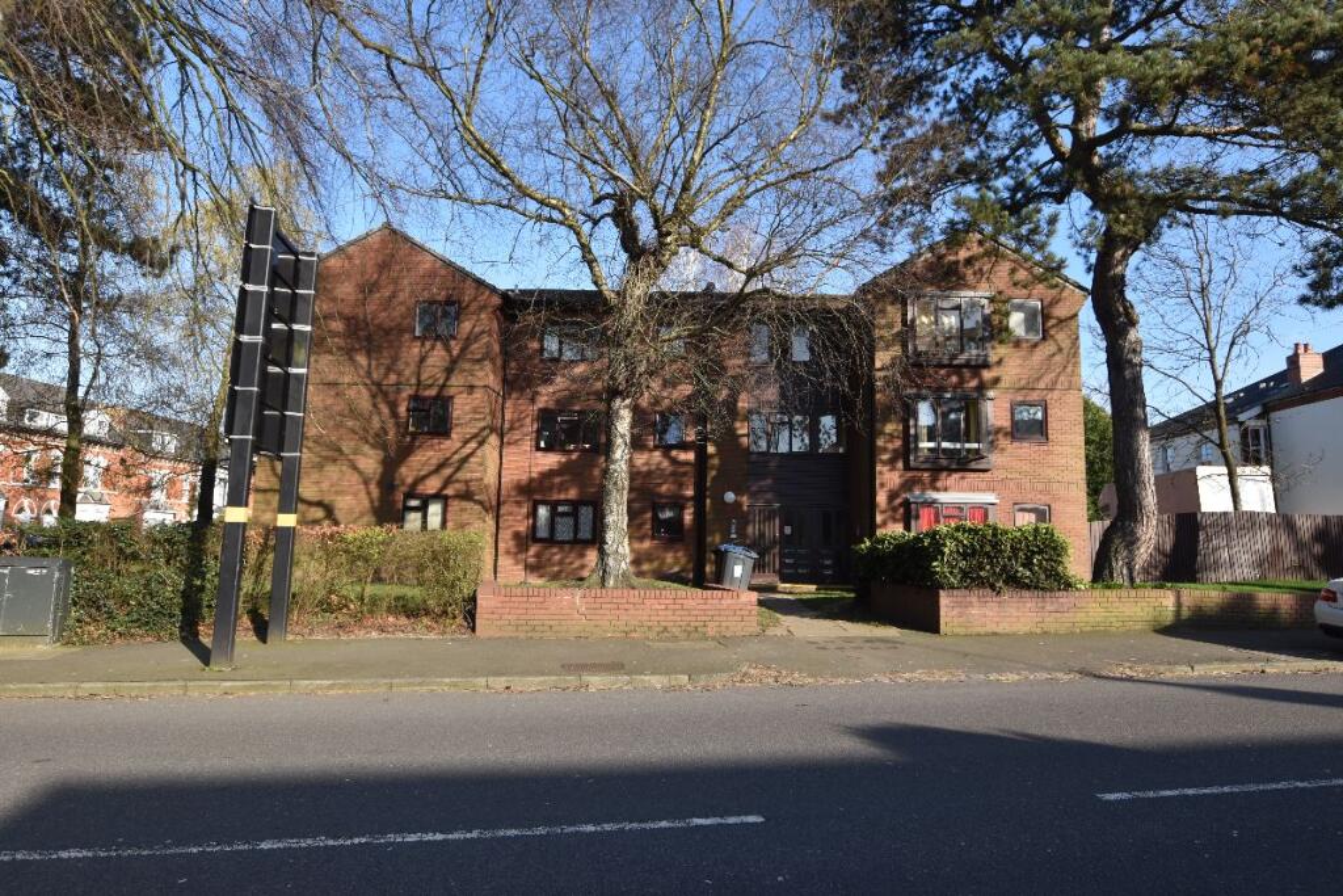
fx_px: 728
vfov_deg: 63.2
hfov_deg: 85.4
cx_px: 672
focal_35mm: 20
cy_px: 448
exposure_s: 1/250
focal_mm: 13
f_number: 6.3
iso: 200
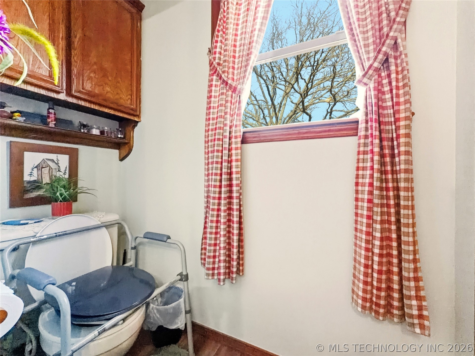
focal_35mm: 14
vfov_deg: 85.6
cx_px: 238
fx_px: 192
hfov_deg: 102.1
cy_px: 178
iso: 100
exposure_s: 1/120
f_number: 2.2
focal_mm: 2.2
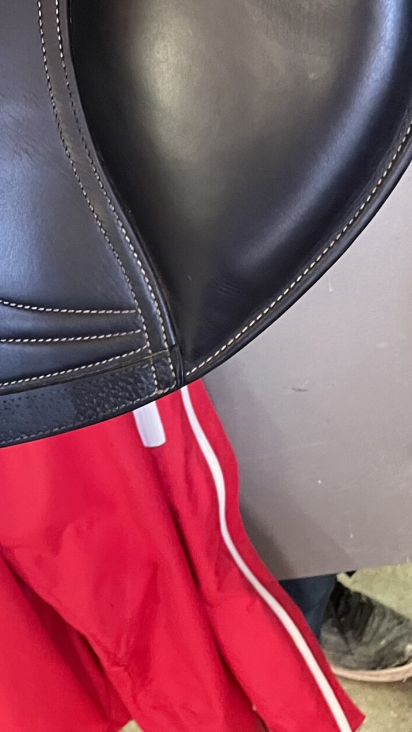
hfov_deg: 20.0
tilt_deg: -36.2
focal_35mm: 58
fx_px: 1127
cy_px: 234
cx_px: -11
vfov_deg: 35.6
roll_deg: +21.2
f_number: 1.6
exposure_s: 1/50
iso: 320
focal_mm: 4.2
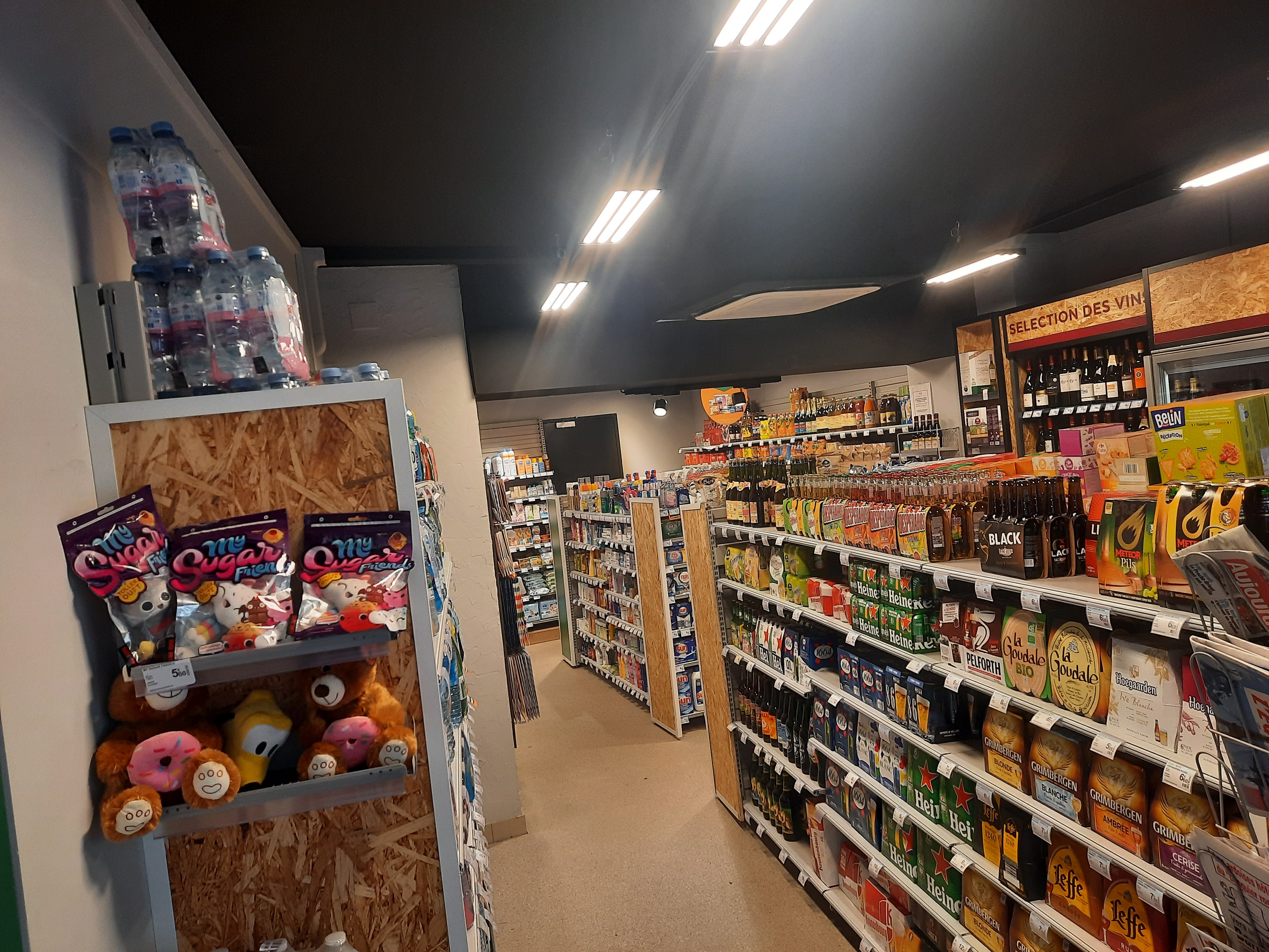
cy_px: 476
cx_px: 634
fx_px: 916
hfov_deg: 69.4
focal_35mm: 25
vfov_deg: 54.9
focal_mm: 4.6
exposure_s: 1/50
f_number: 2
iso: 80
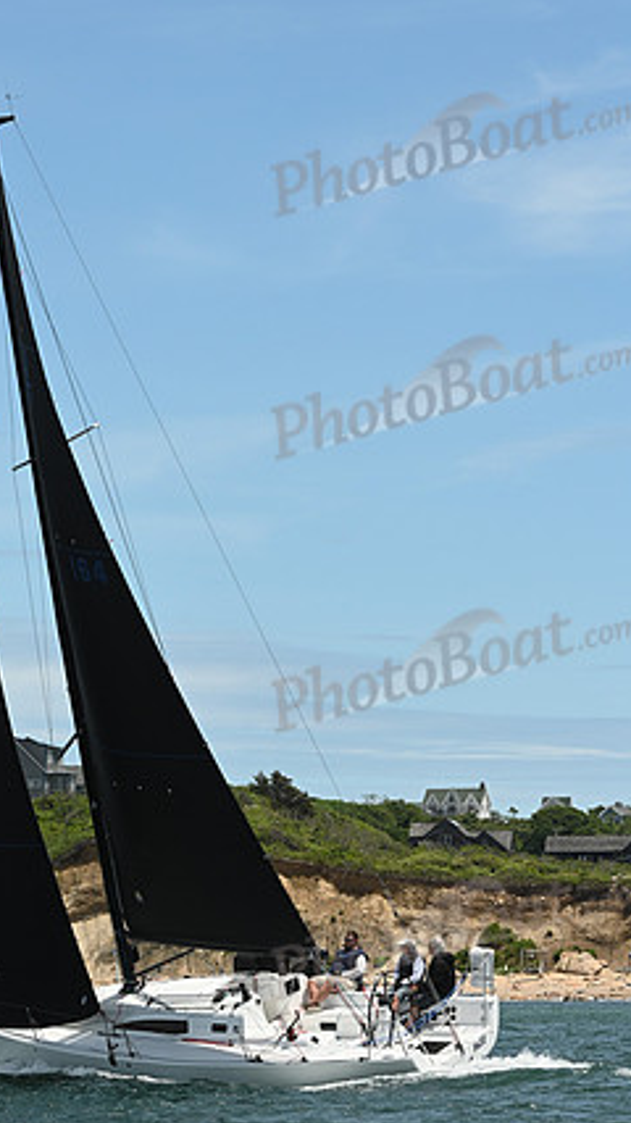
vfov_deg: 13.0
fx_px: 4911
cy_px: 565
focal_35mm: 165
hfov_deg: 7.3
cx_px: 135
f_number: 8
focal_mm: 116
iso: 320
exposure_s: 1/1000
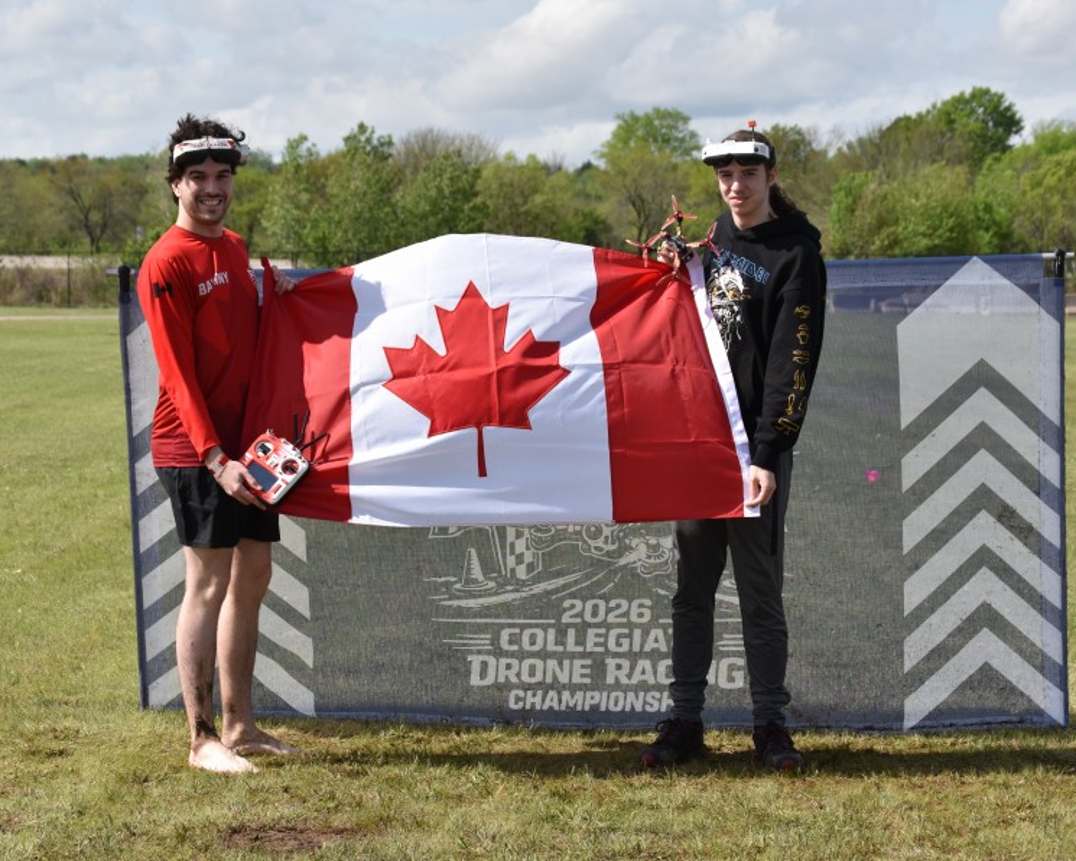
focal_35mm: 94
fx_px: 2980
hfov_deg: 20.5
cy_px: 432
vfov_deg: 16.4
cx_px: 497
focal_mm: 55
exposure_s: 1/1600
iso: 400
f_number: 6.3
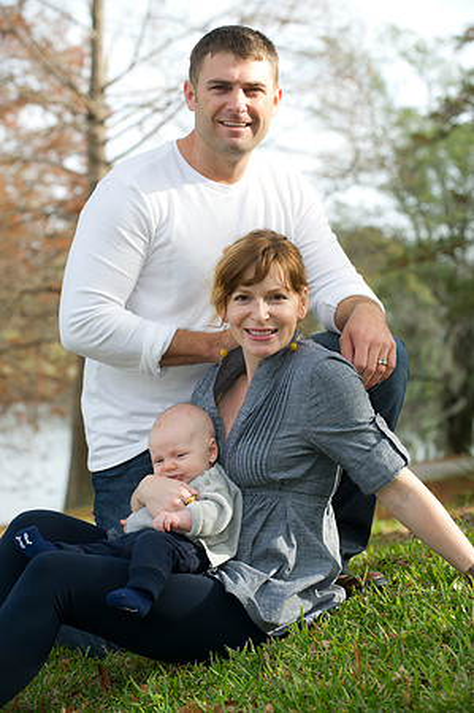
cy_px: 356
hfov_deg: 11.4
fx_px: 2375
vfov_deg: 17.1
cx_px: 237
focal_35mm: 120
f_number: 5.6
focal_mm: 120
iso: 400
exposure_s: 1/250
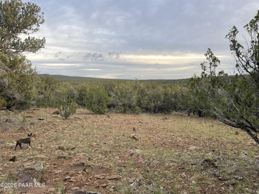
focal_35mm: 25
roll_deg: +0.5
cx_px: 130
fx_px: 187
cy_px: 97
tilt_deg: -4.9
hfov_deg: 69.4
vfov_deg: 54.9
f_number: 1.6
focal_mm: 5.1
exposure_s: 1/206
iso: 32
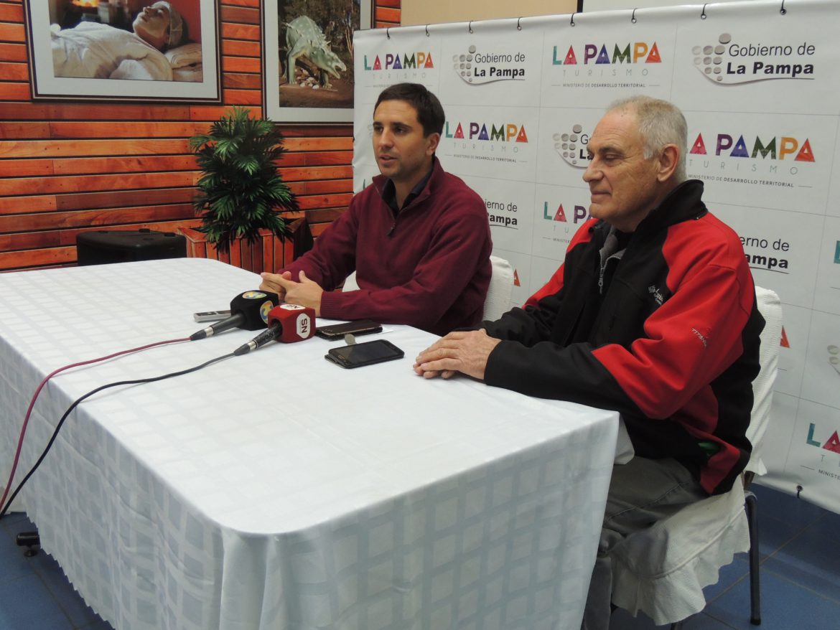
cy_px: 315
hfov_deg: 55.3
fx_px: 801
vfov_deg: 43.0
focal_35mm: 33
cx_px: 420
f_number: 3.2
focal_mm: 5.8
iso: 400
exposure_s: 1/40
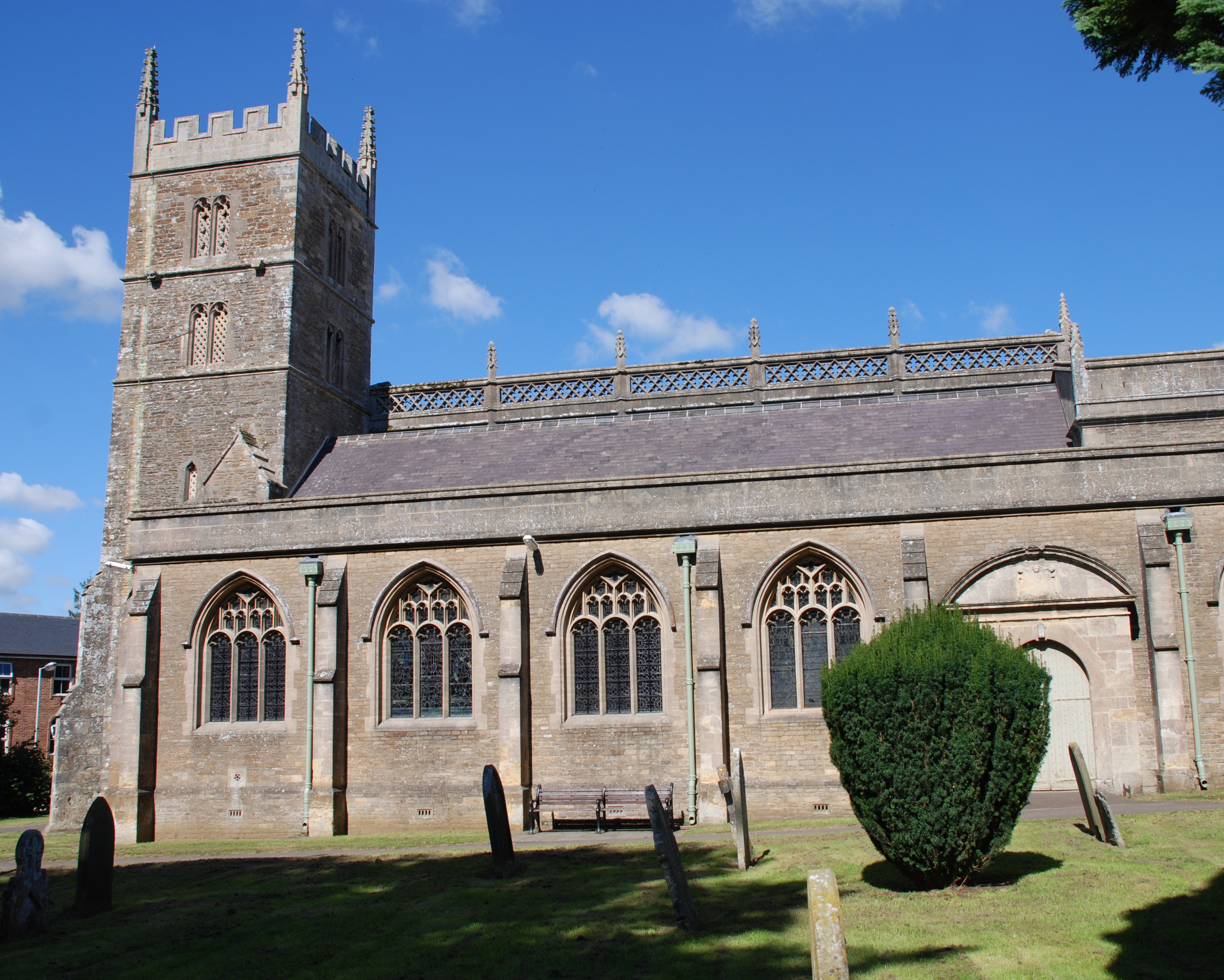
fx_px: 1232
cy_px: 490
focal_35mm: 34
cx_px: 651
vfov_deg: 43.4
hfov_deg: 52.8
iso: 100
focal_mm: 20
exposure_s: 1/250
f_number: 8
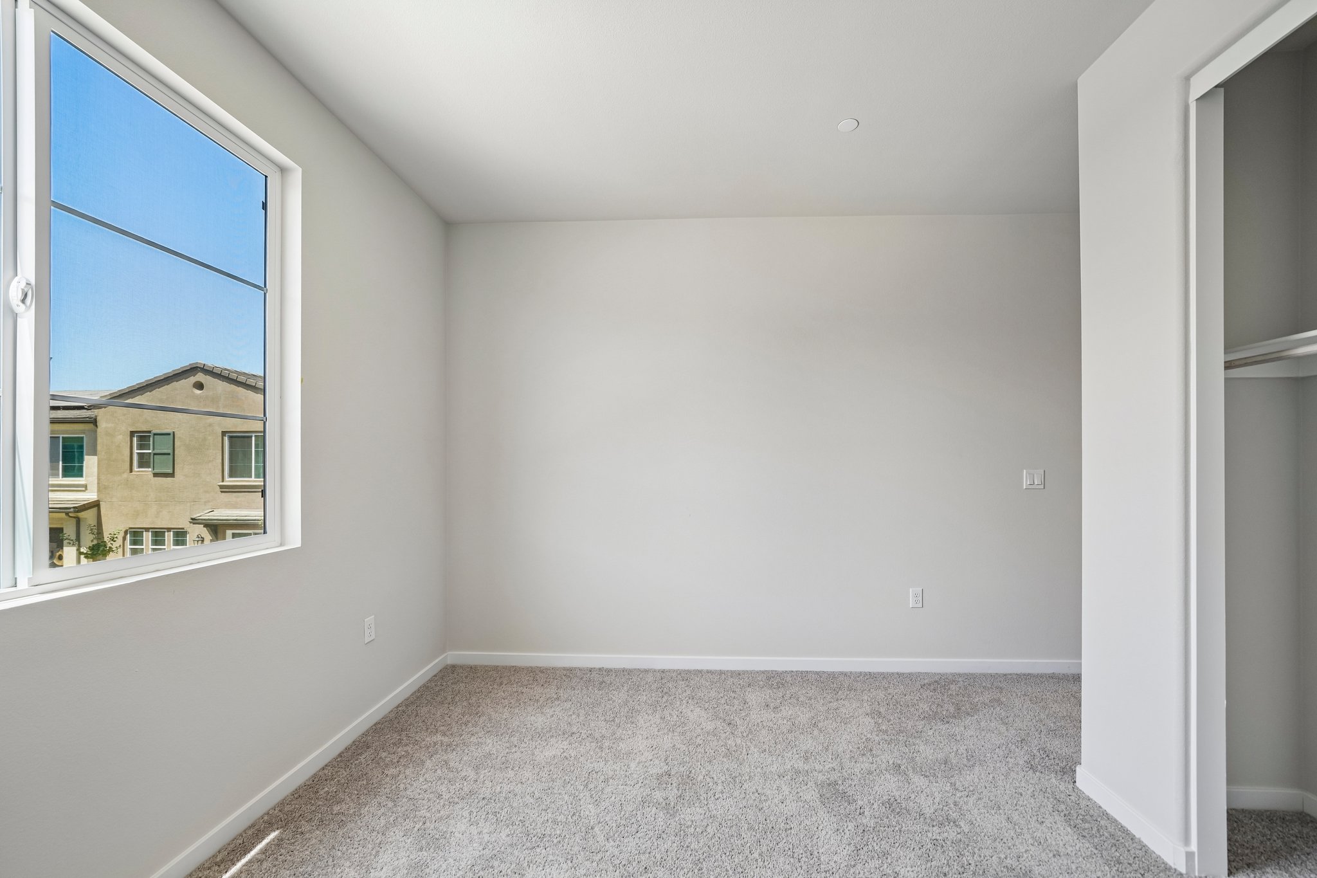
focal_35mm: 13
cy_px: 439
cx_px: 658
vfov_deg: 85.4
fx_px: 476
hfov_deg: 108.3
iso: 250
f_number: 7.1
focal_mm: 13
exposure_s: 1/30
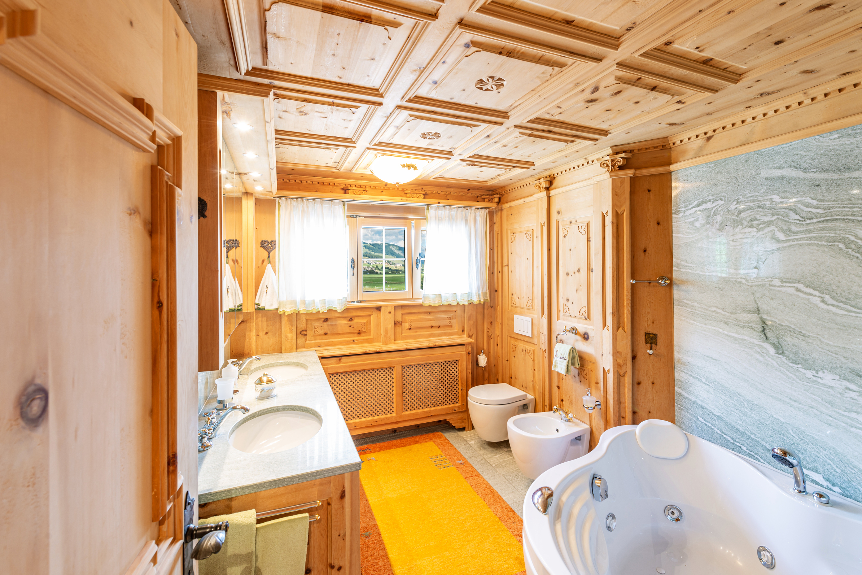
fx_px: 359
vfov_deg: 77.3
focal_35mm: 15
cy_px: 274
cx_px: 441
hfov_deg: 100.4
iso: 100
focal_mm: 14
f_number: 9
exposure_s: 2
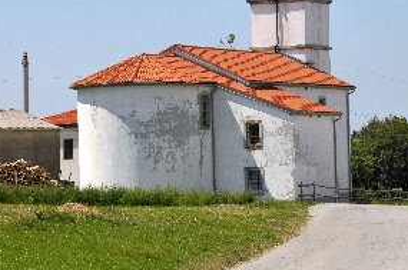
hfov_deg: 12.9
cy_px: 70
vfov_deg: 8.5
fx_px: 1810
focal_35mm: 160
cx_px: 221
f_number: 13
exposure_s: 1/640
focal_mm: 68
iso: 500
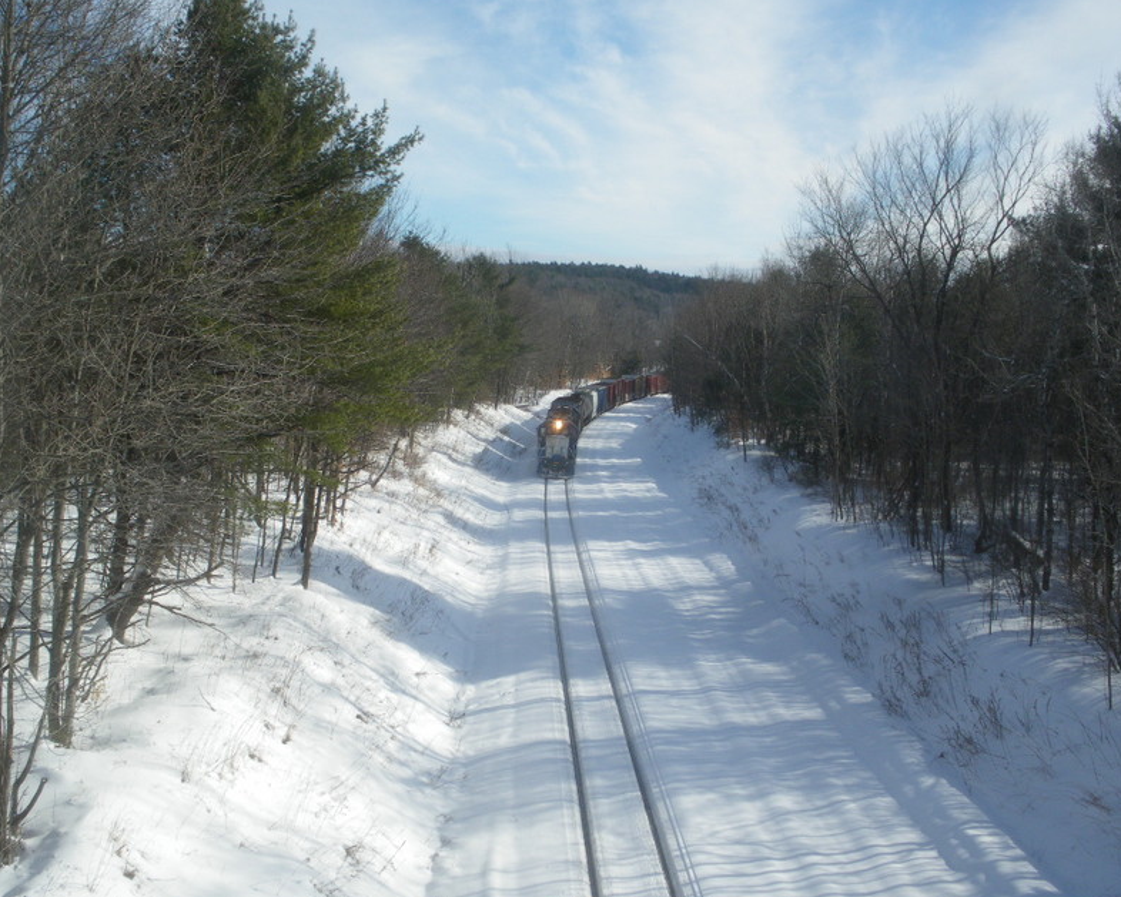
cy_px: 449
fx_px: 1261
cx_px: 558
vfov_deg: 39.2
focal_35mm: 38
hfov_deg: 47.9
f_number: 5.4
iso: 64
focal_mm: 6.3
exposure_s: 1/320
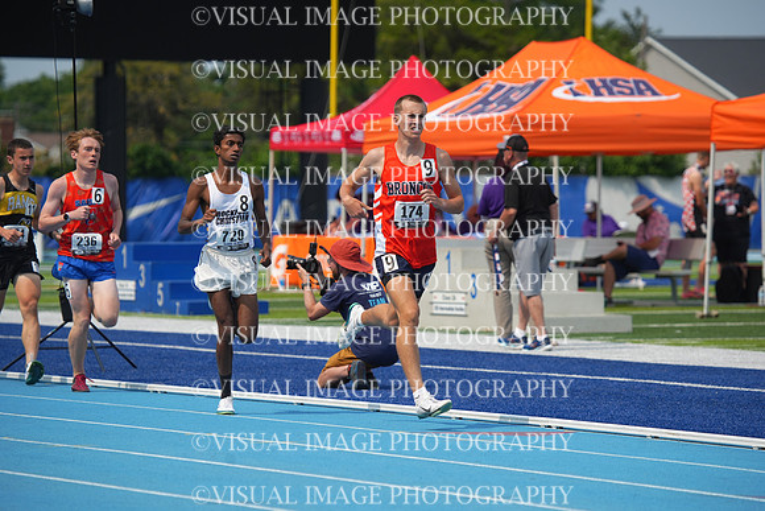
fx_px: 5526
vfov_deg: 5.3
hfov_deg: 7.9
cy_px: 256
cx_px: 382
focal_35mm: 260
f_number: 5.6
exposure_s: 1/2500
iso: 400
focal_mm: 260
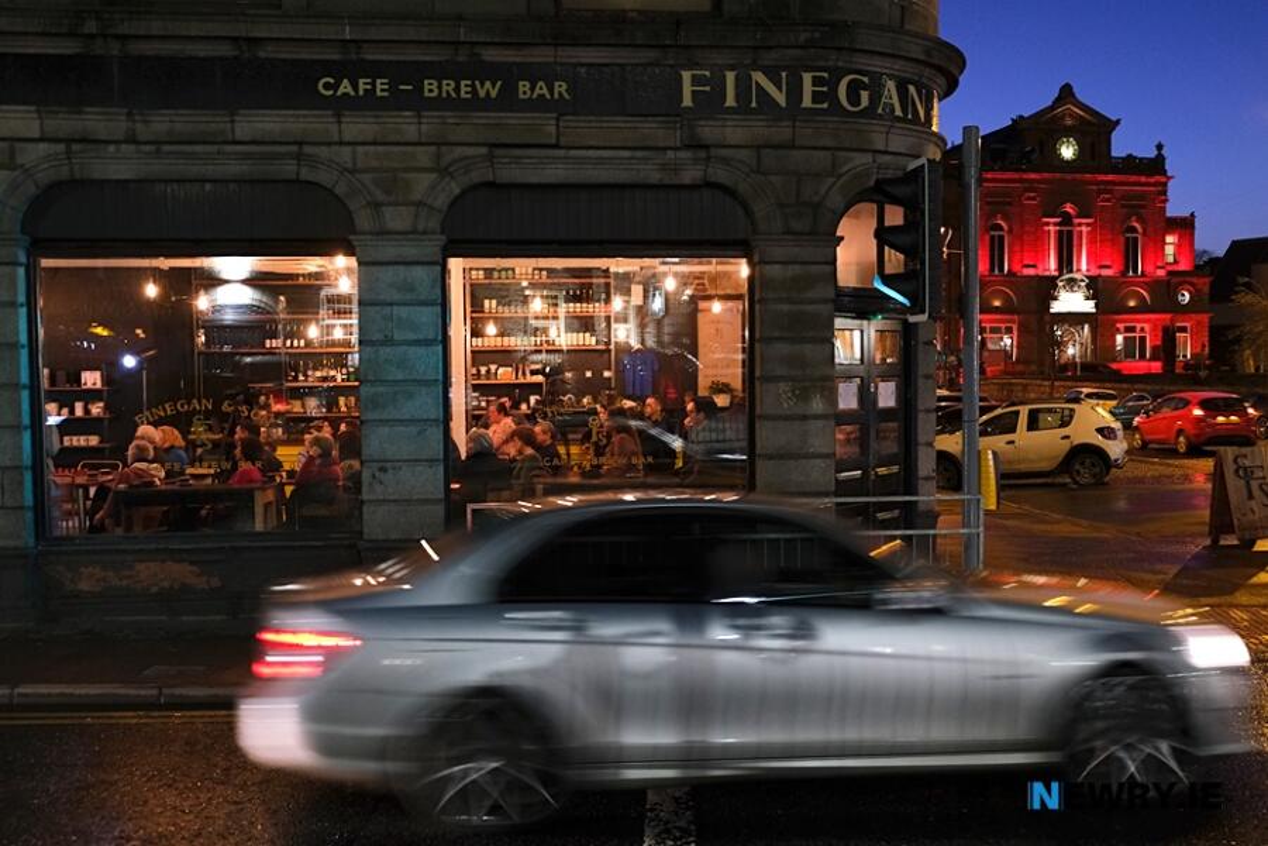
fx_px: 1233
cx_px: 634
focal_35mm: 35
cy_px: 423
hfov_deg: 54.4
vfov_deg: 37.9
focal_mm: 23.3
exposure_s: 1/30
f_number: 3.2
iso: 1600
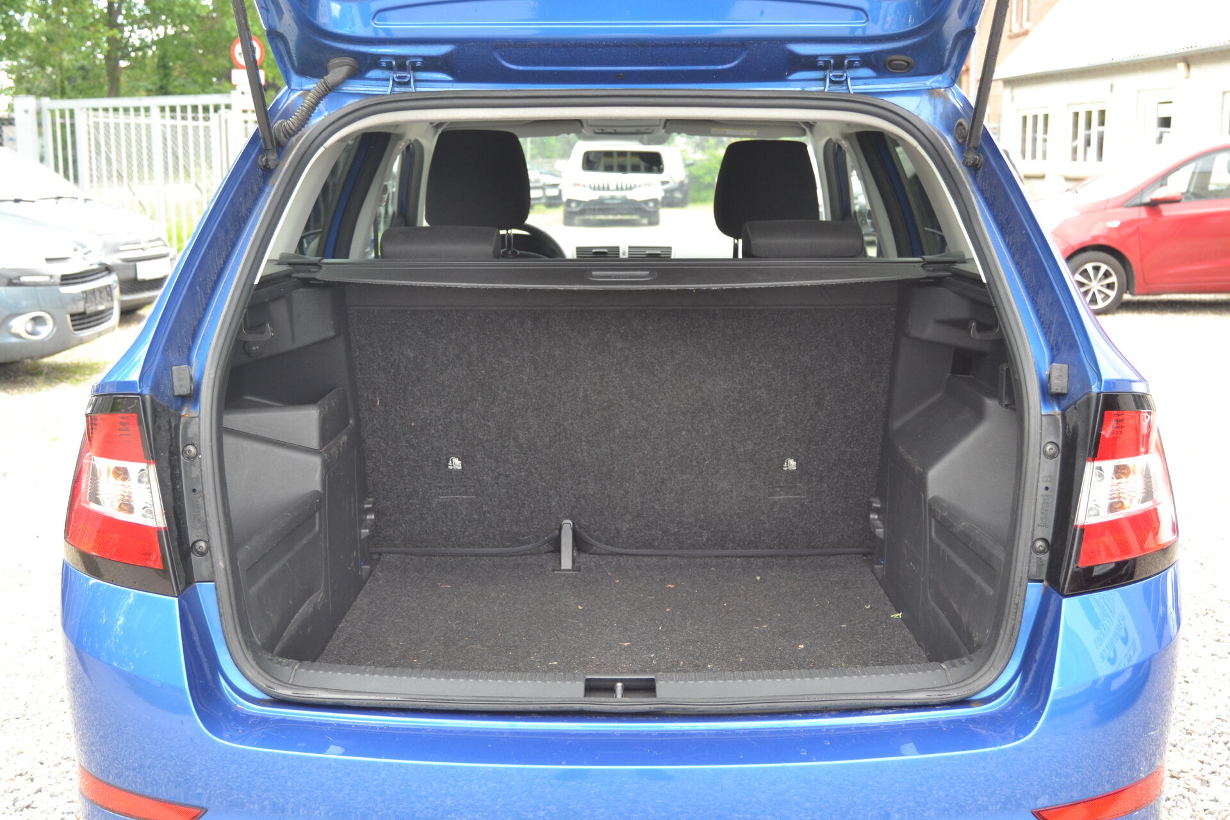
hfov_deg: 49.6
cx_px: 615
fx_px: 1332
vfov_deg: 34.2
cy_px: 410
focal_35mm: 39
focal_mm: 26
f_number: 5
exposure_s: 1/100
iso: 400
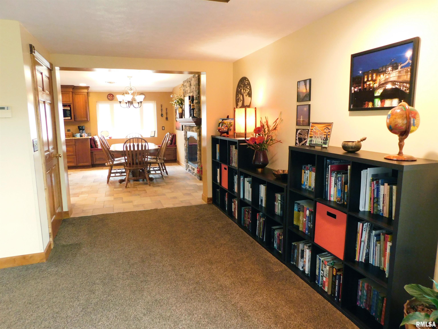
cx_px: 219
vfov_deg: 58.9
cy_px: 164
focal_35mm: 23
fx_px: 291
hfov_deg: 73.9
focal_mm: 4
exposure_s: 1/13
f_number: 3
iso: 400
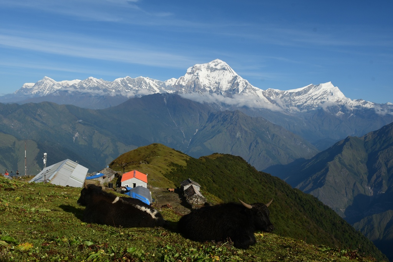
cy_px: 131
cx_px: 196
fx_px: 426
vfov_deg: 34.2
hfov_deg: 49.5
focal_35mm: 39
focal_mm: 26
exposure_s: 1/500
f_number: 11
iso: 200
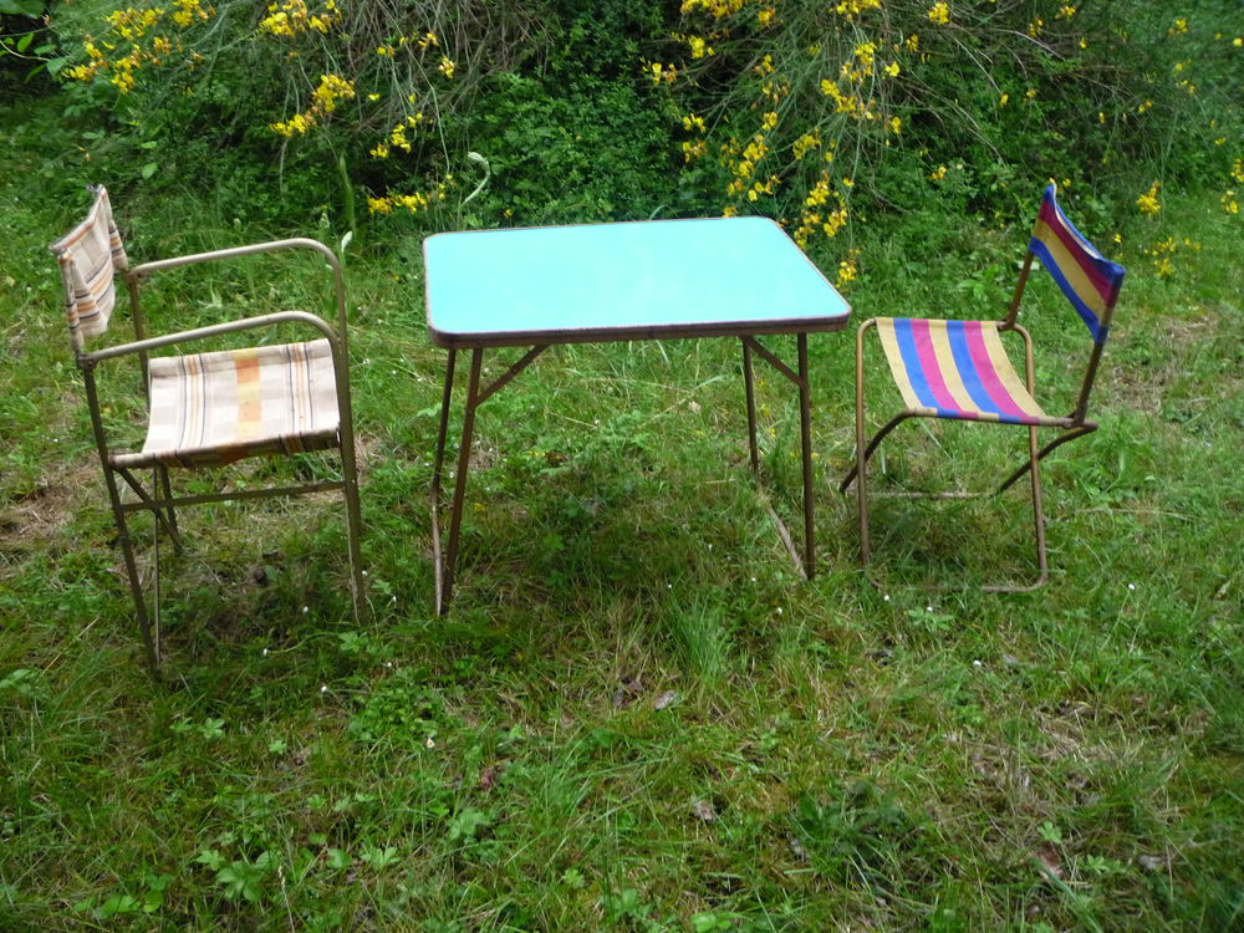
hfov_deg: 60.0
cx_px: 622
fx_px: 1078
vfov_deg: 46.8
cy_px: 466
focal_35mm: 30
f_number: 3.3
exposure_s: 1/25
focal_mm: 5.2
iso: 400
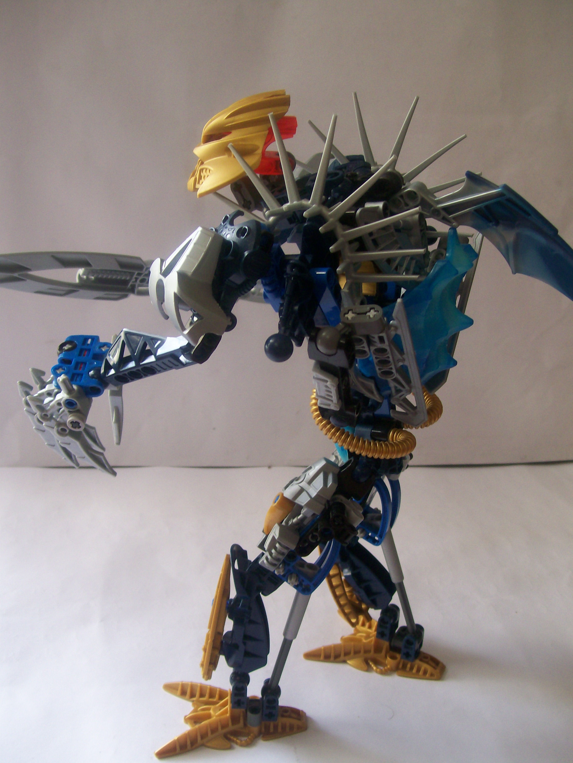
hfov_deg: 39.7
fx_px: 795
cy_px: 382
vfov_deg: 51.4
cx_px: 286
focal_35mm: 36
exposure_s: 1/62.5
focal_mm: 6
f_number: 2.7
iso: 80
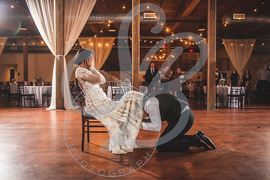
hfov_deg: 63.8
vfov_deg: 45.1
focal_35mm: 29
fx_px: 217
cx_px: 135
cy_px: 90
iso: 1000
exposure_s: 1/200
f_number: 2.8
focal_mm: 28
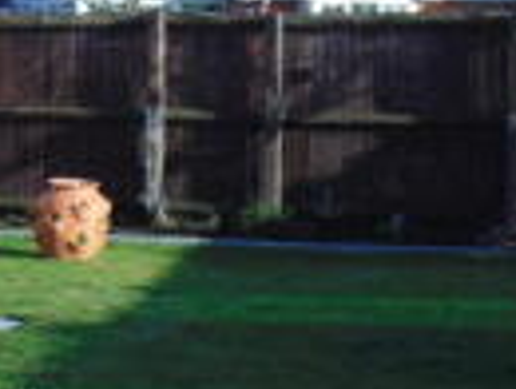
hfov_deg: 17.5
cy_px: 193
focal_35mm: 112
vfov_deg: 13.3
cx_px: 260
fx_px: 1673
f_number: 3
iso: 80
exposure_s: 1/500
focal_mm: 4.5
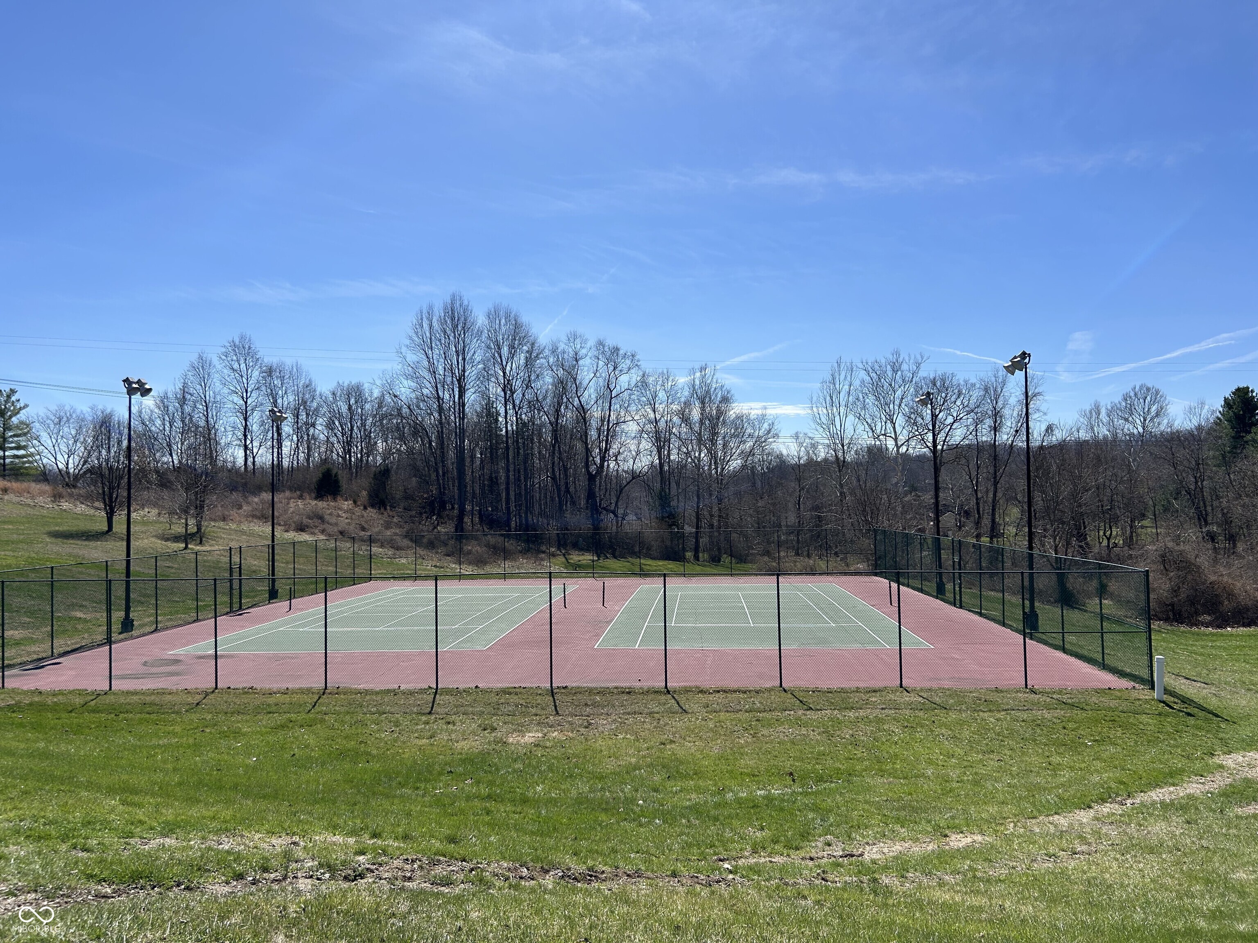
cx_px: 629
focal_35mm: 26
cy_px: 472
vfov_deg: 53.1
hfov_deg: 67.3
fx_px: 945
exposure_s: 1/5882
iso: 50
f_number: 1.5
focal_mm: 5.7
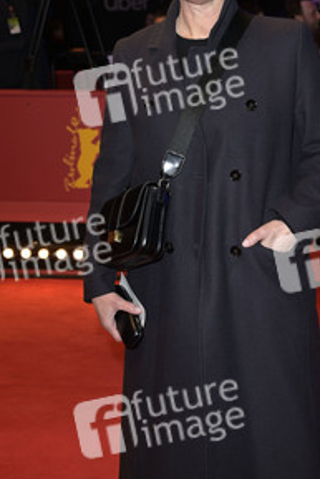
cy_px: 171
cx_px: 207
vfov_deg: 26.5
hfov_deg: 17.9
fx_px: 1012
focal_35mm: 76
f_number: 5.6
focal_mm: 55
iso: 800
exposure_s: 1/200
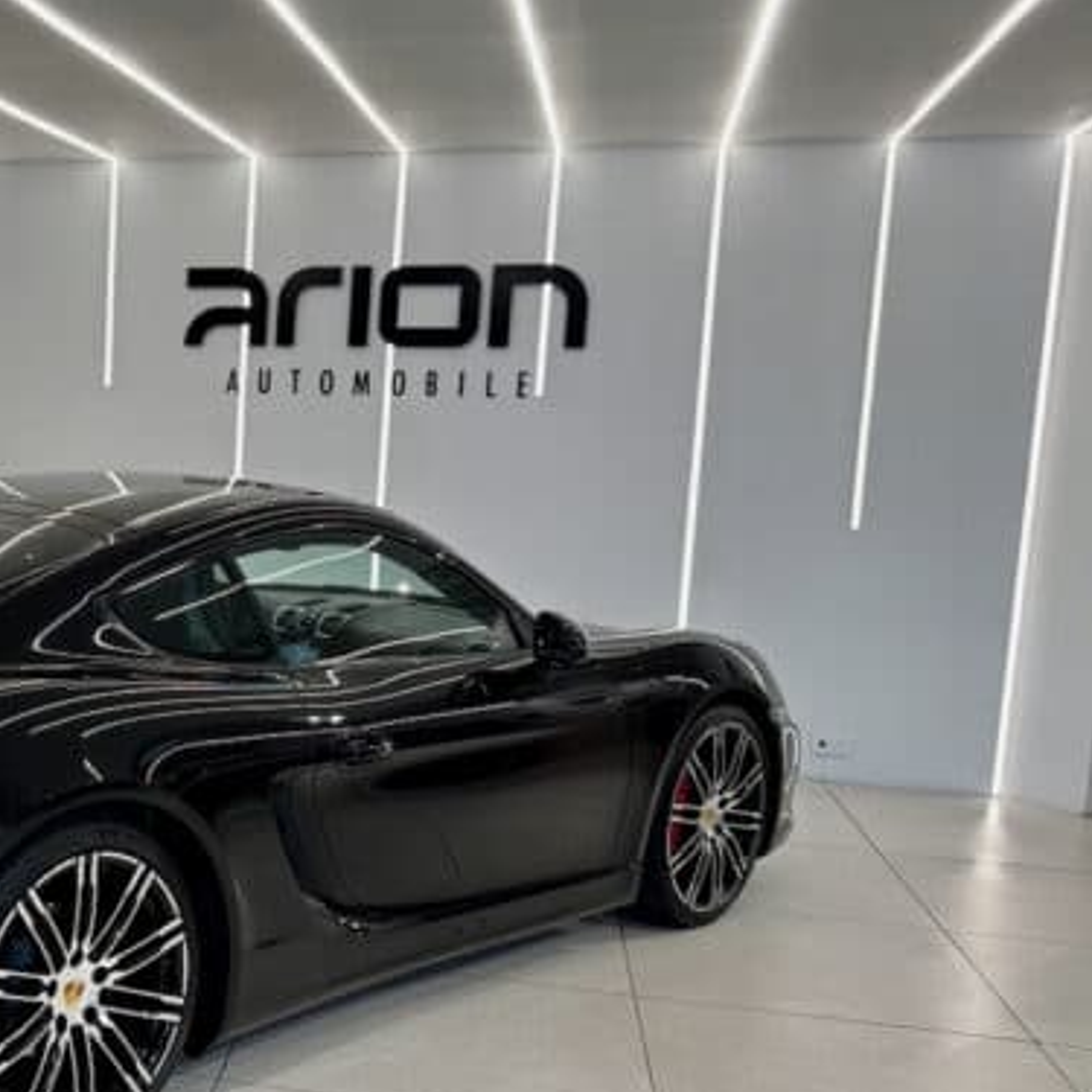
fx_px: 1606
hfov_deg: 34.6
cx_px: 38
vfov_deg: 37.5
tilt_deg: -8.3
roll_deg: -1.6
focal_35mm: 45
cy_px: 630
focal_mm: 6.76
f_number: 1.78
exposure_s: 1/100
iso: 200
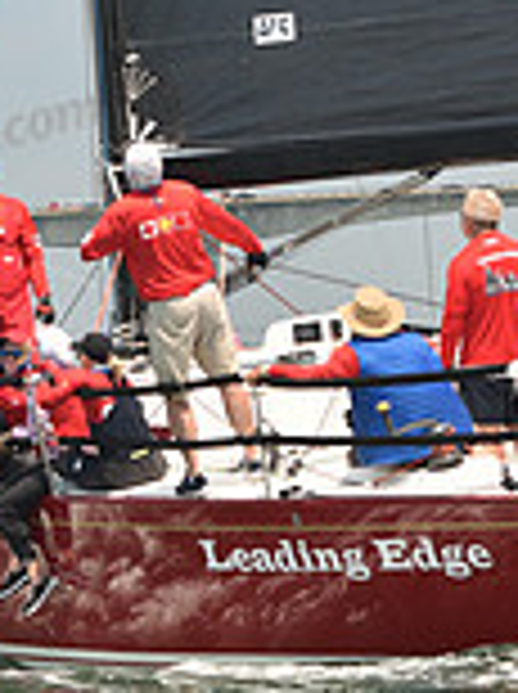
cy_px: 344
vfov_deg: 7.8
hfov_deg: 5.8
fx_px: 5082
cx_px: 338
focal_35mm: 254
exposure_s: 1/640
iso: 250
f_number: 4.5
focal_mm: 70
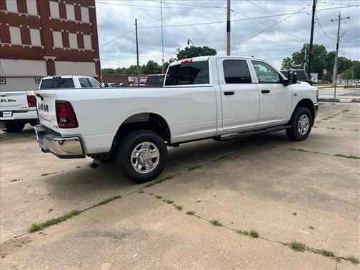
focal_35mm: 26
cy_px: 135
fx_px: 270
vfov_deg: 53.1
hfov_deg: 67.3
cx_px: 180
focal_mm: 5.7
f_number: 1.5
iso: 50
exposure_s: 1/3968
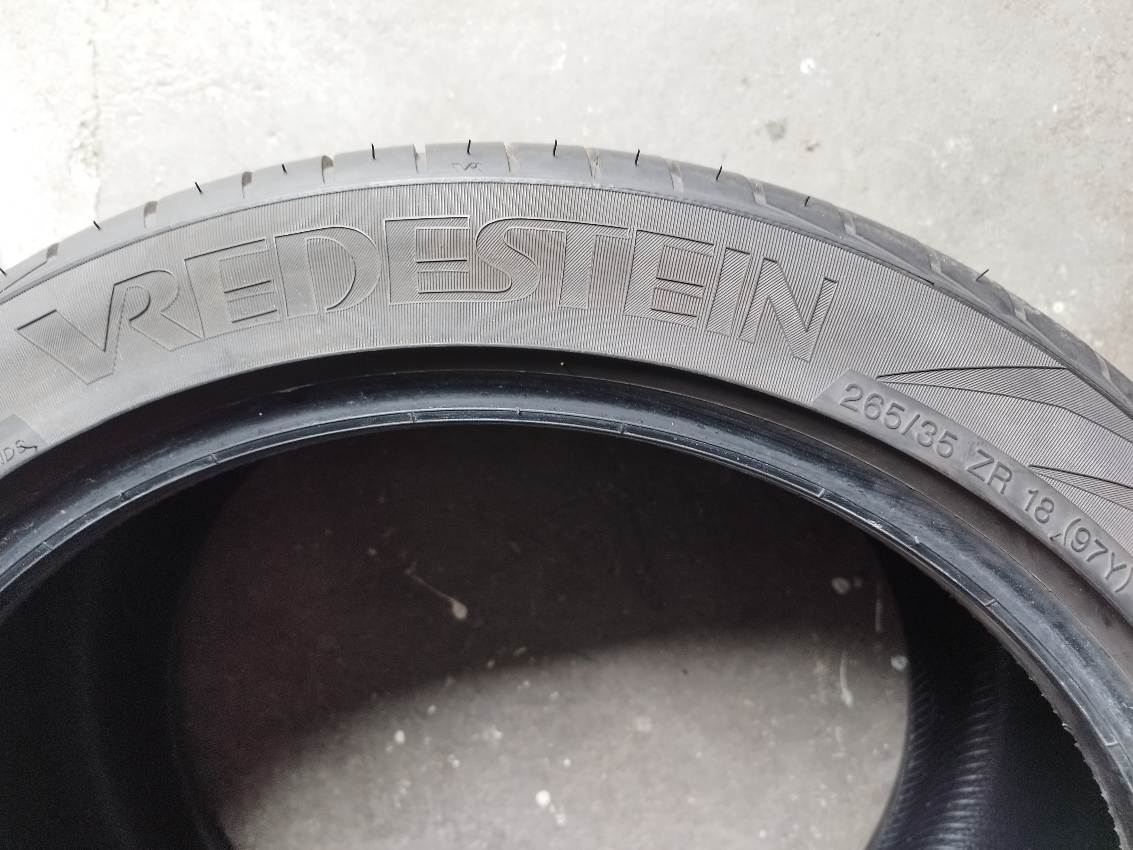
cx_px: 566
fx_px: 818
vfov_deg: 54.9
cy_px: 425
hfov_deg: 69.4
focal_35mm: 25
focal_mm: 5.95
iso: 280
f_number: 1.89
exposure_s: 1/33.3
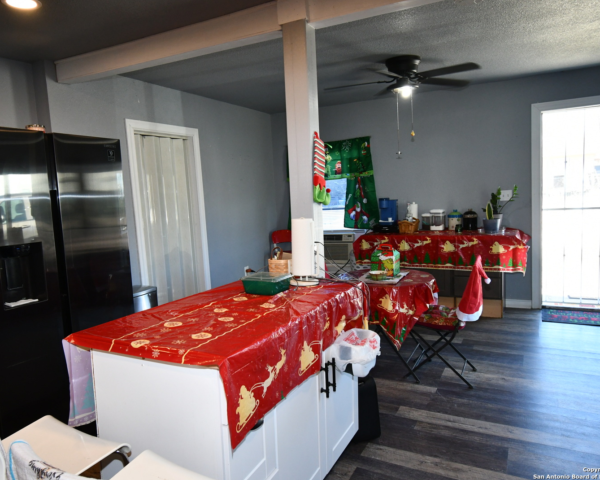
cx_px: 267
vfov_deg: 56.8
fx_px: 444
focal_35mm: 25
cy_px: 238
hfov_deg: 67.9
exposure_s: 1/100
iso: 1250
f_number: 5
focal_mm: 15
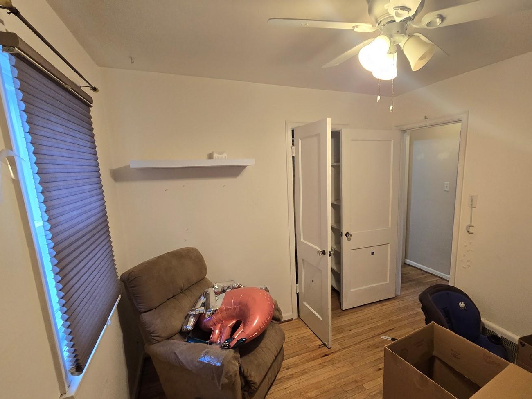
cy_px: 223
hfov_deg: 94.0
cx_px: 300
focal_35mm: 16
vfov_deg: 77.8
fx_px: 246
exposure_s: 1/60
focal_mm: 2.2
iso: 250
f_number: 2.2
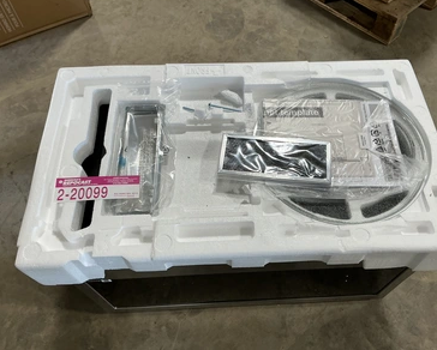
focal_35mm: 30
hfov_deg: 58.6
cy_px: 171
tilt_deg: -57.2
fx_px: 388
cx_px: 238
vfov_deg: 48.6
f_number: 1.8
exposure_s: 1/60
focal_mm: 3
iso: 40
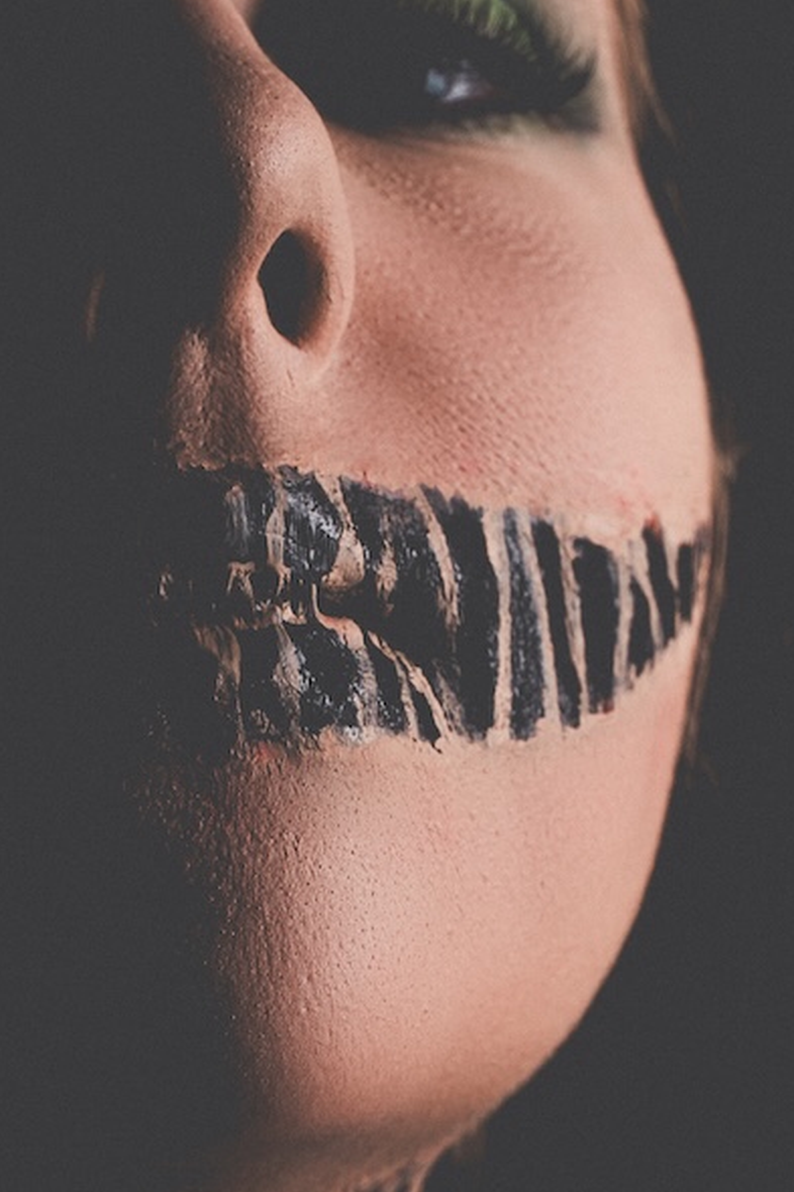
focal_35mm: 244
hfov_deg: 5.6
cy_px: 887
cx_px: 353
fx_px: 8076
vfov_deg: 8.4
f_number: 8
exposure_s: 1/200
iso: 100
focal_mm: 72
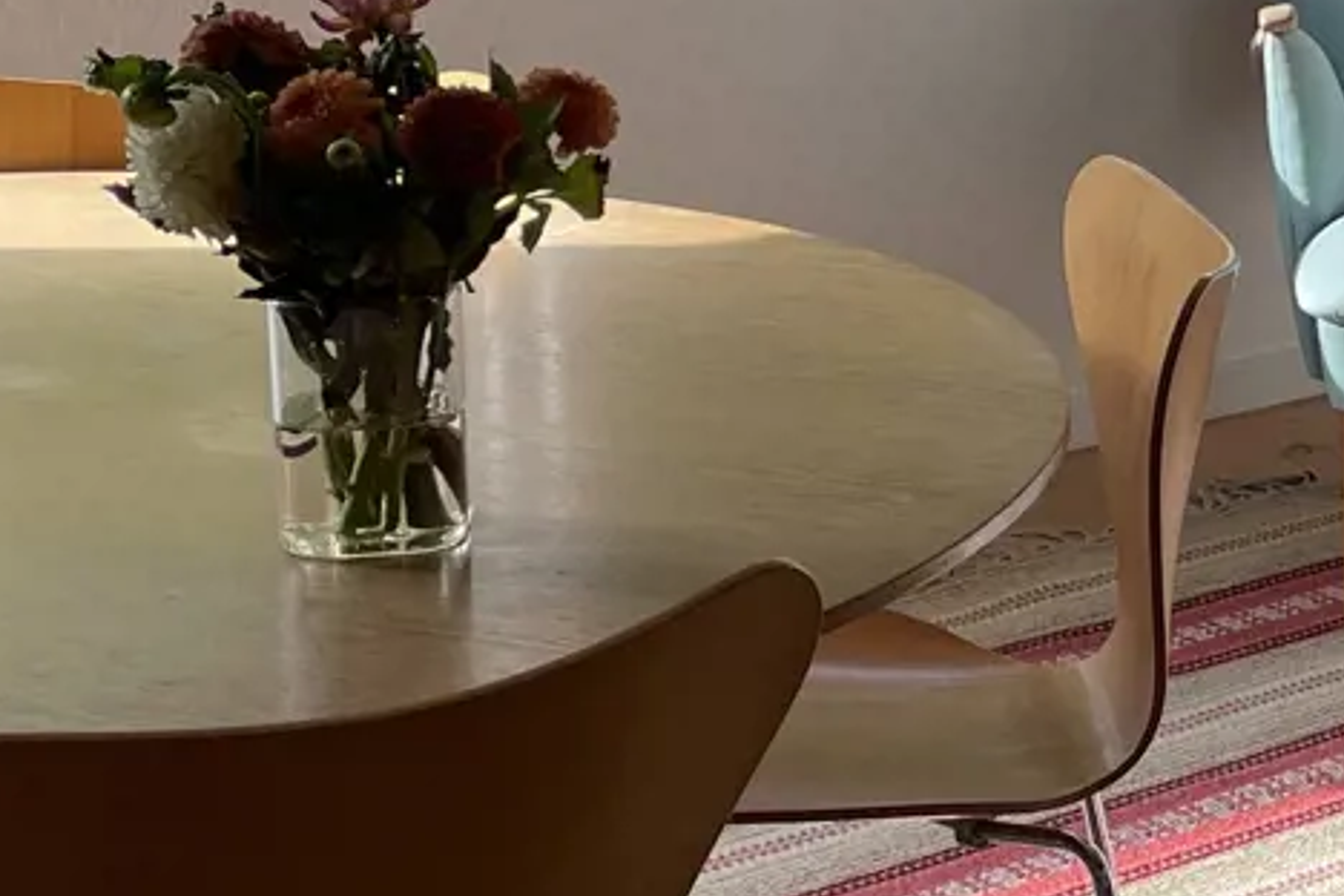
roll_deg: -1.4
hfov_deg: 16.6
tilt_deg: -14.0
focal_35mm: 111
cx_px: 2091
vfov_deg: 12.3
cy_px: 213
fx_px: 4144
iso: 32
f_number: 1.6
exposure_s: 1/342
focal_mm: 4.2
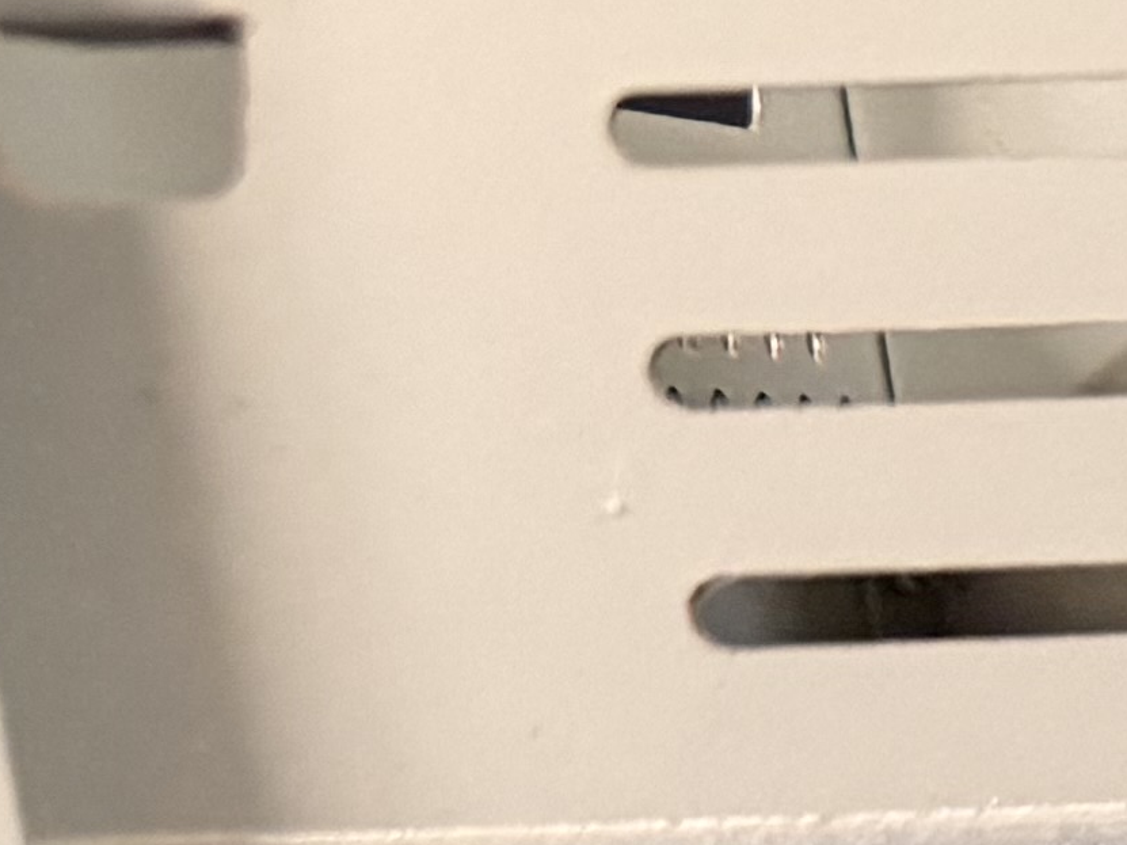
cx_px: 3595
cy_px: 2247
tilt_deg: -17.1
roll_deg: +2.0
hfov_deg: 9.1
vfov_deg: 8.1
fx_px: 5371
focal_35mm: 165
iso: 640
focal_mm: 6.76
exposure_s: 1/60
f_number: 1.78
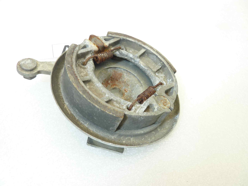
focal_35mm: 25
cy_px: 93
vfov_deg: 54.9
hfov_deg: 69.4
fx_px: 179
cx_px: 124
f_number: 3.3
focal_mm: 4.1
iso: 80
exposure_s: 1/15
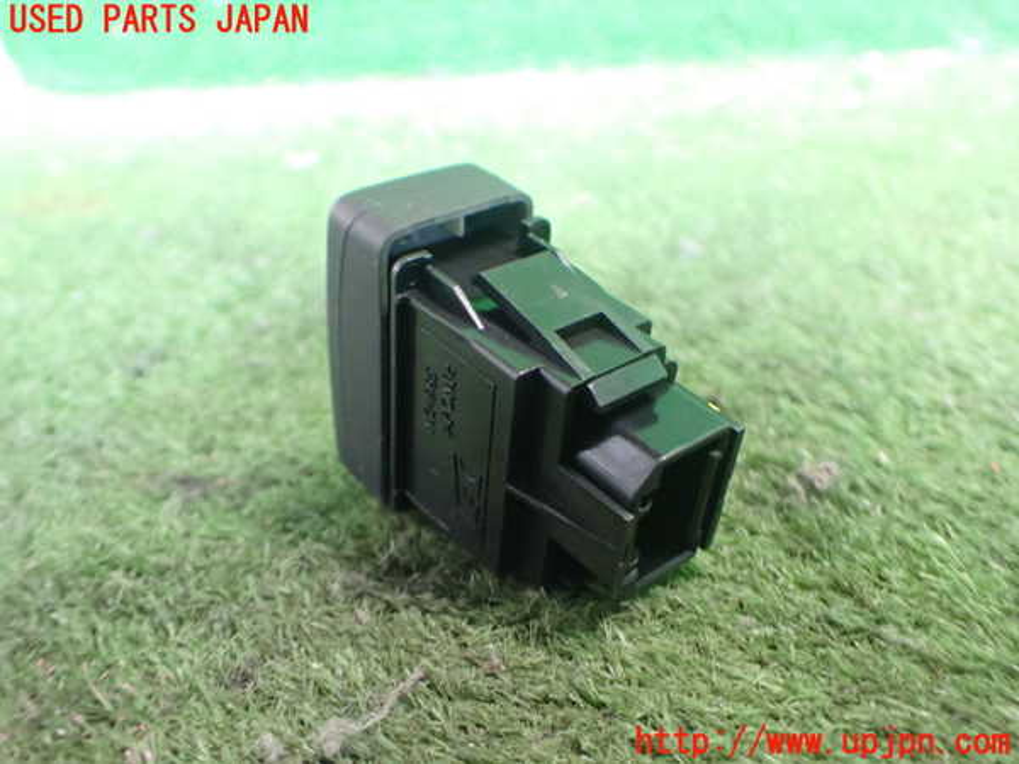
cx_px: 510
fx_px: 883
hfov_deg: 60.0
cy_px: 382
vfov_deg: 46.8
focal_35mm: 30
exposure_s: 1/30
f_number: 2.3
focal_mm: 5.4
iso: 1000
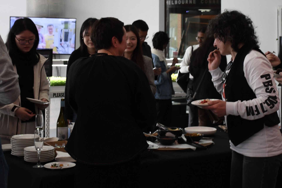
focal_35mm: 40
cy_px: 94
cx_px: 141
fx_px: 313
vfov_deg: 33.4
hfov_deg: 48.5
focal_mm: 27
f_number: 5
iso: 400
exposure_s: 1/40
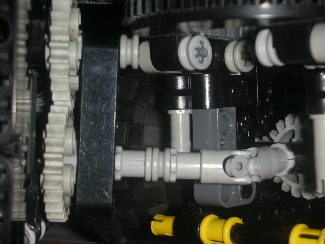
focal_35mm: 86
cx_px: 162
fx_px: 807
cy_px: 122
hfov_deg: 22.8
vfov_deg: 17.2
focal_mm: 14.3
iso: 50
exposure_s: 1/120
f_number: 13.6
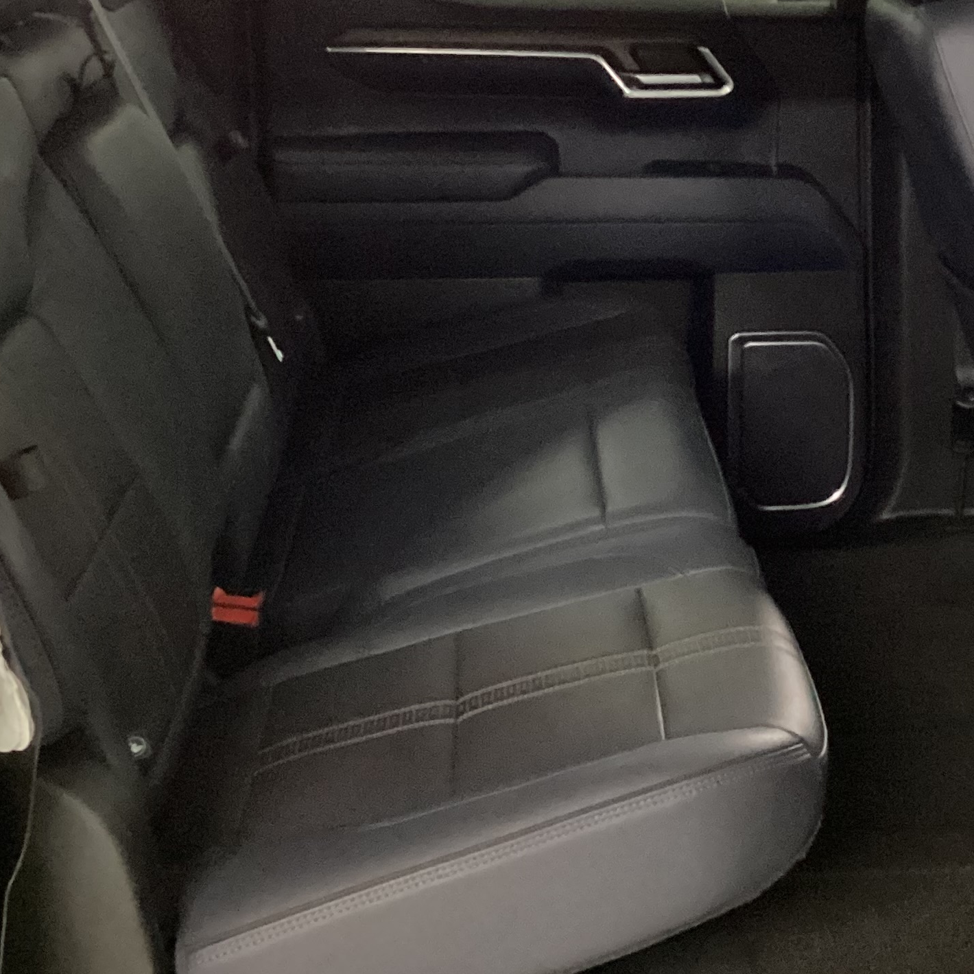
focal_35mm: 63
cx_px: 690
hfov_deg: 27.0
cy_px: 324
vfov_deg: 27.1
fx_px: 2006
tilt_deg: -16.3
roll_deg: +0.2
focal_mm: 3.3
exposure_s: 1/17
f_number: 2.4
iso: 640
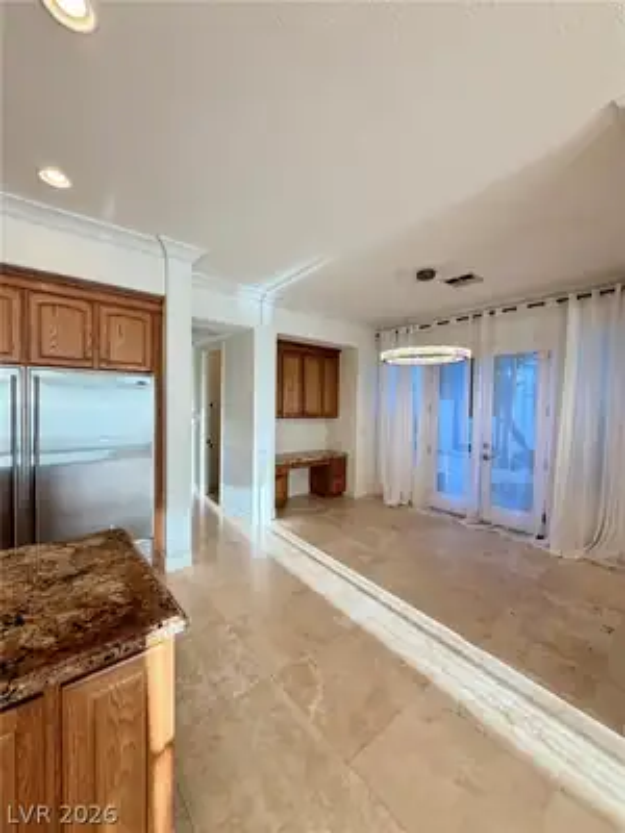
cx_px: 312
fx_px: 337
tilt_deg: -2.0
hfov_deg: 85.7
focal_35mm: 14
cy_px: 416
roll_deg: -0.5
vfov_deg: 102.1
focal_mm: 2.22
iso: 160
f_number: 2.2
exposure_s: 1/120
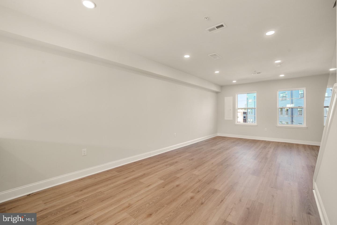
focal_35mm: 16
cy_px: 112
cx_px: 168
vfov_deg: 73.8
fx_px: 150
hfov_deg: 96.7
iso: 800
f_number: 10
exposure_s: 1/6
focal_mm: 16
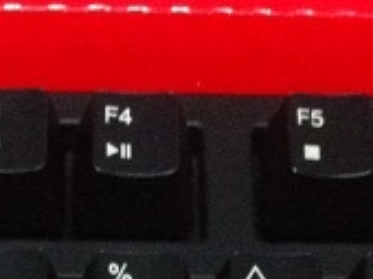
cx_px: 145
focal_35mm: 165
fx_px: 1775
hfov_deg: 12.0
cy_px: 511
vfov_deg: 8.6
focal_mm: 3.85
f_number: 2.8
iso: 1000
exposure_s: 1/15
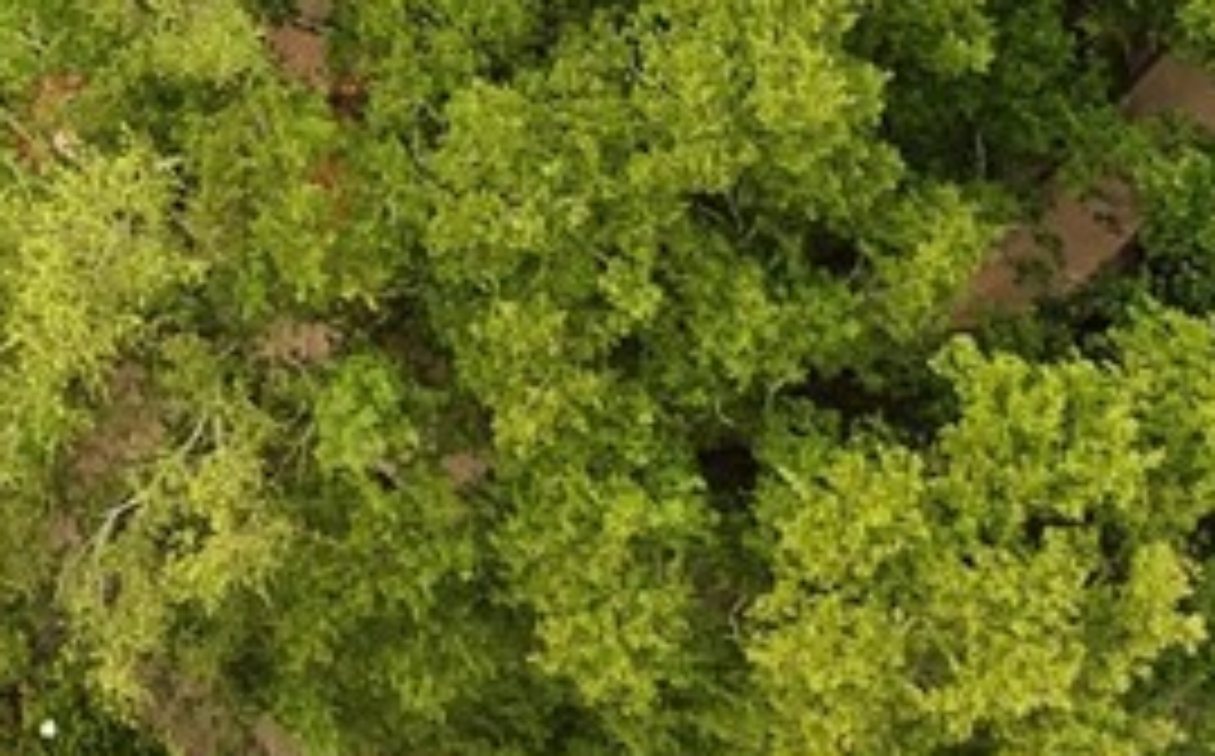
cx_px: -1422
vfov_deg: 7.6
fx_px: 4994
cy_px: -1516
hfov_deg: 11.9
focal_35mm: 151
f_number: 1.8
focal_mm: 8.67
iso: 190
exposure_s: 1/320
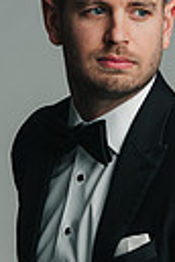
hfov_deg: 4.6
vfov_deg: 6.9
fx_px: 2165
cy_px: 242
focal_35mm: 297
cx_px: 199
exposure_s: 1/200
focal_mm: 85
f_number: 4
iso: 64
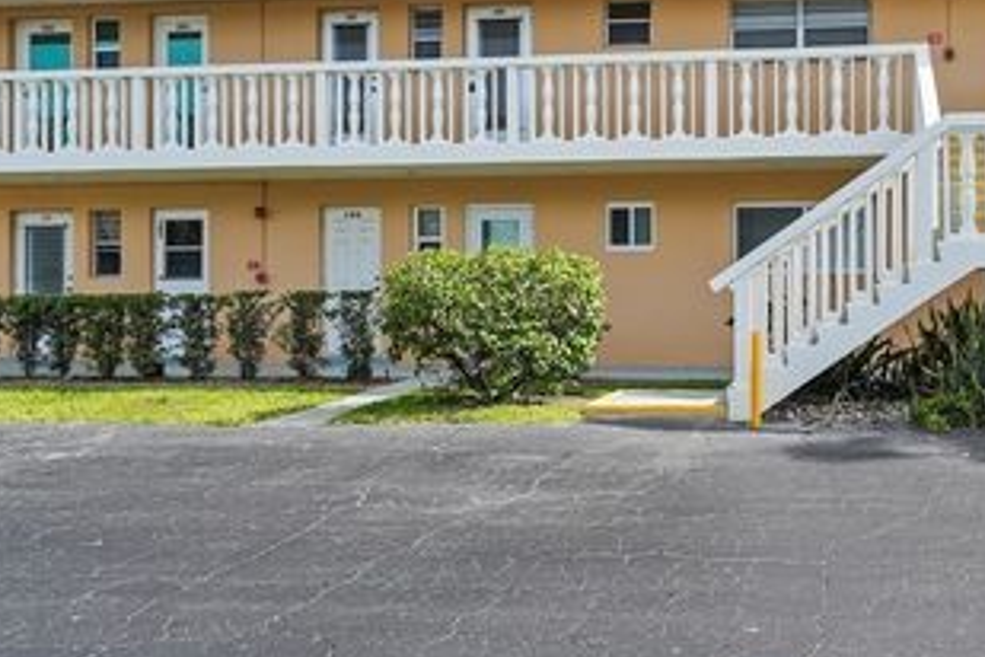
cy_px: 203
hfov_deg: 53.1
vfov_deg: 38.3
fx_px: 930
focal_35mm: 34
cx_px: 746
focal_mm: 21
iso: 100
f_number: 4
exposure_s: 1/250
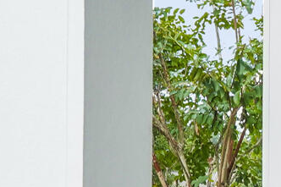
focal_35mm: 132
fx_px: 1028
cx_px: 490
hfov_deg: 14.0
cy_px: 204
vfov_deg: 10.3
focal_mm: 17.5
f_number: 9
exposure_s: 1/80
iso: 320
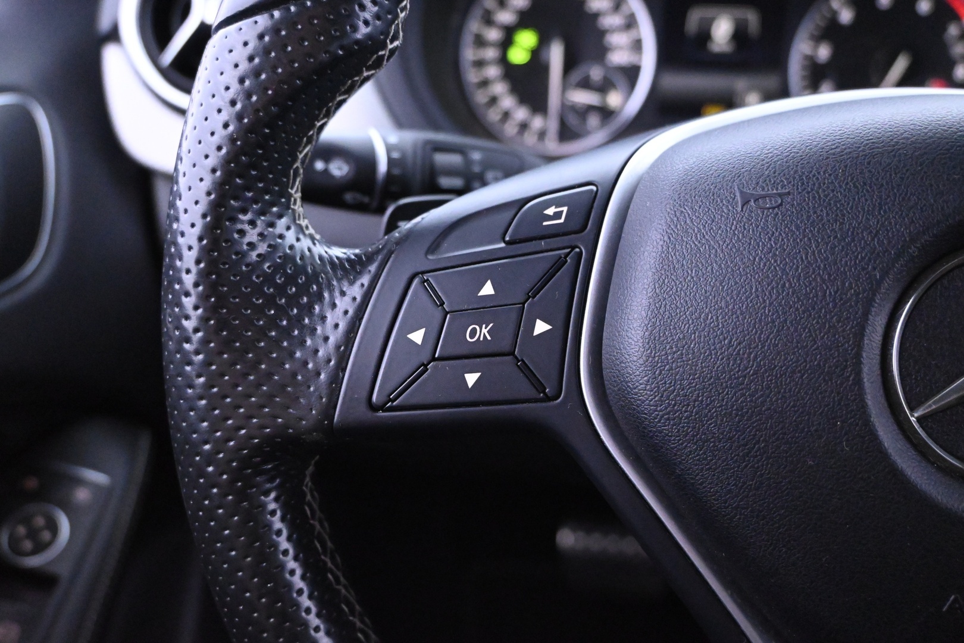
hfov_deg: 60.7
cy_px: 322
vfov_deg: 42.6
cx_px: 482
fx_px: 823
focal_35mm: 31
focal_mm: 20.5
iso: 9000
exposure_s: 1/30
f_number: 3.8
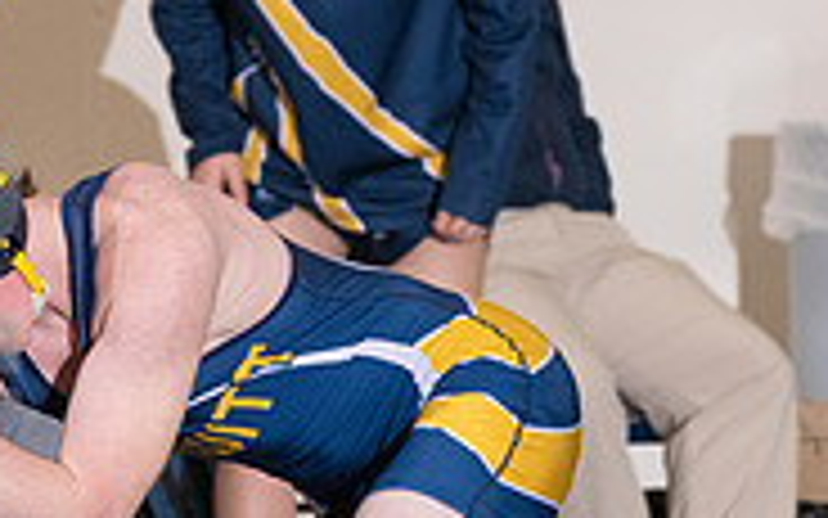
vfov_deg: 1.5
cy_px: 252
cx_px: -117
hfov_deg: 2.4
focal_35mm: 868
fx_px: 19587
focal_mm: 180
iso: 2000
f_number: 5.6
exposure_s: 1/250
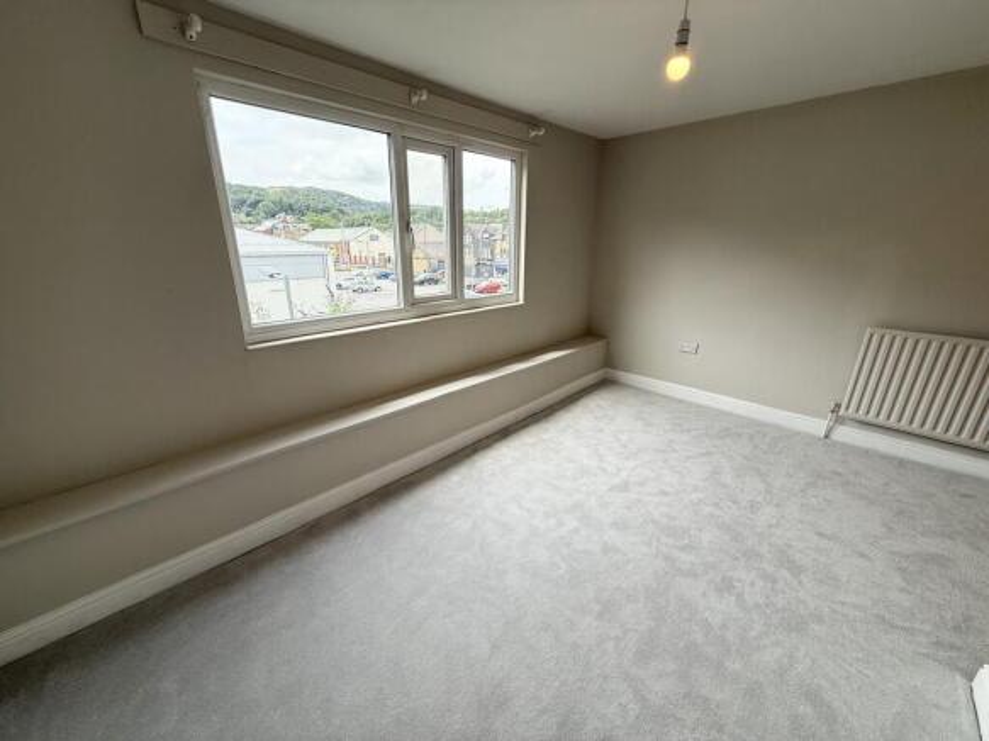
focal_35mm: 14
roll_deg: -0.2
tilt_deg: -17.0
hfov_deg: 102.1
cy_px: 370
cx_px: 494
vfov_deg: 85.7
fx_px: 400
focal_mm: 2.22
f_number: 2.2
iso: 64
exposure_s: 1/368
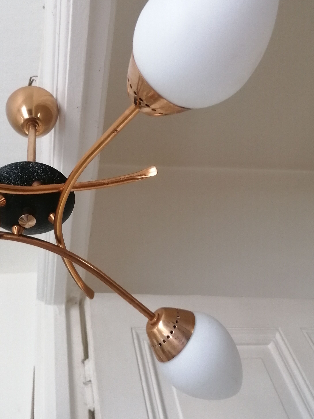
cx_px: 117
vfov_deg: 50.0
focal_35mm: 37
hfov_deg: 38.4
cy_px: 181
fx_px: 448
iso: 400
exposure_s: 1/25
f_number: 1.8
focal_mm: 4.75
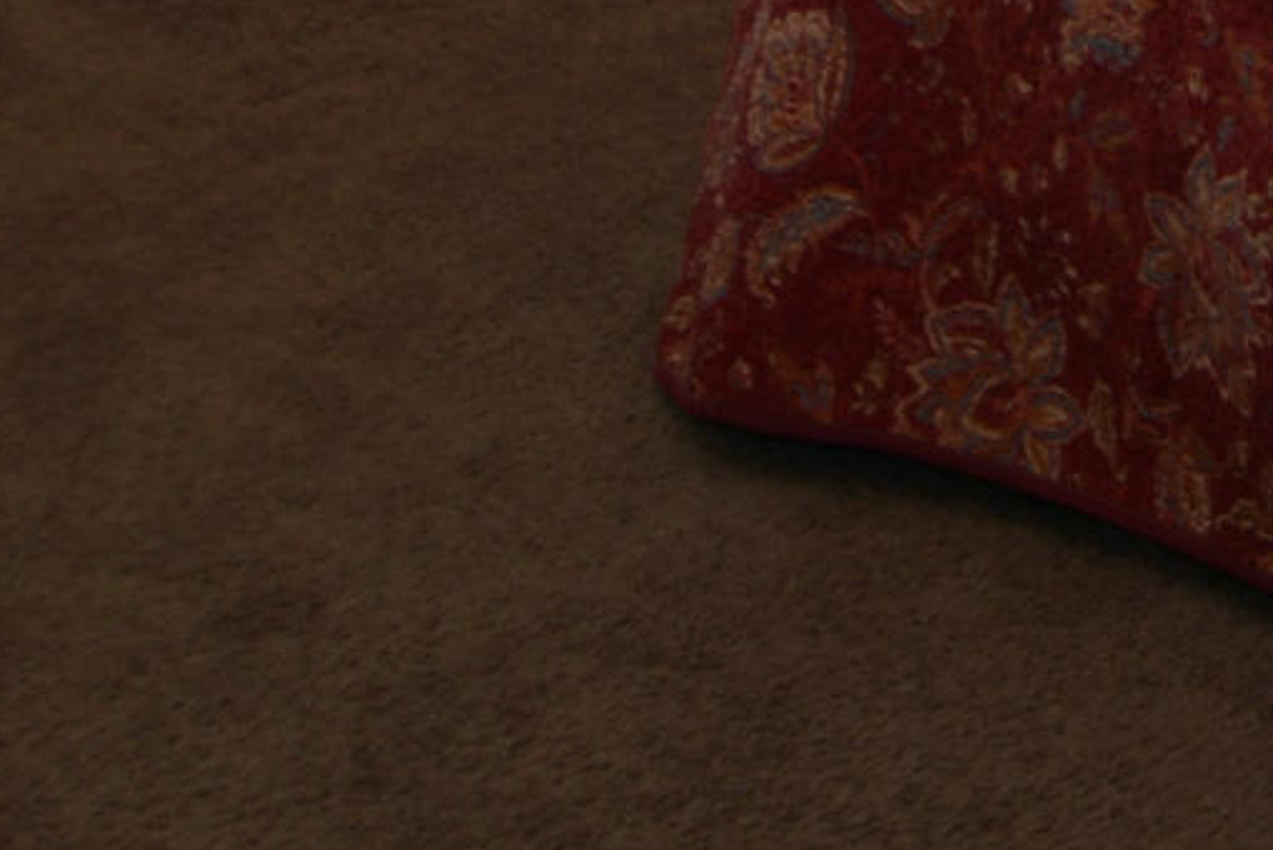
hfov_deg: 14.7
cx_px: 2200
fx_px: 4386
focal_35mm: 124
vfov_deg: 9.6
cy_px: -1331
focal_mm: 14
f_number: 13
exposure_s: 1/15
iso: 100
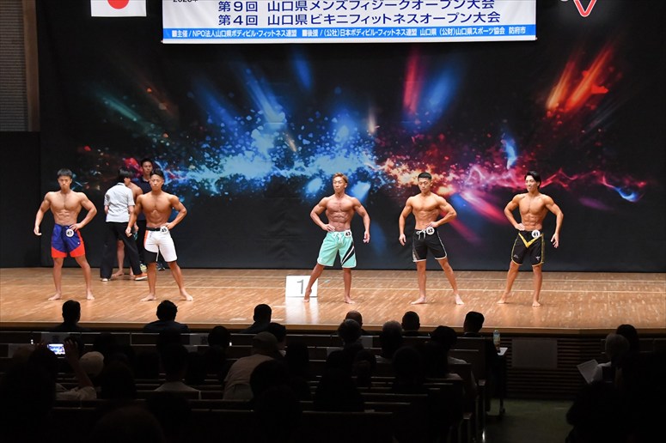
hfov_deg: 21.9
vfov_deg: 14.7
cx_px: 333
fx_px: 1720
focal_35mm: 93
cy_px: 222
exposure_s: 1/400
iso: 8000
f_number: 5.6
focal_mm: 62
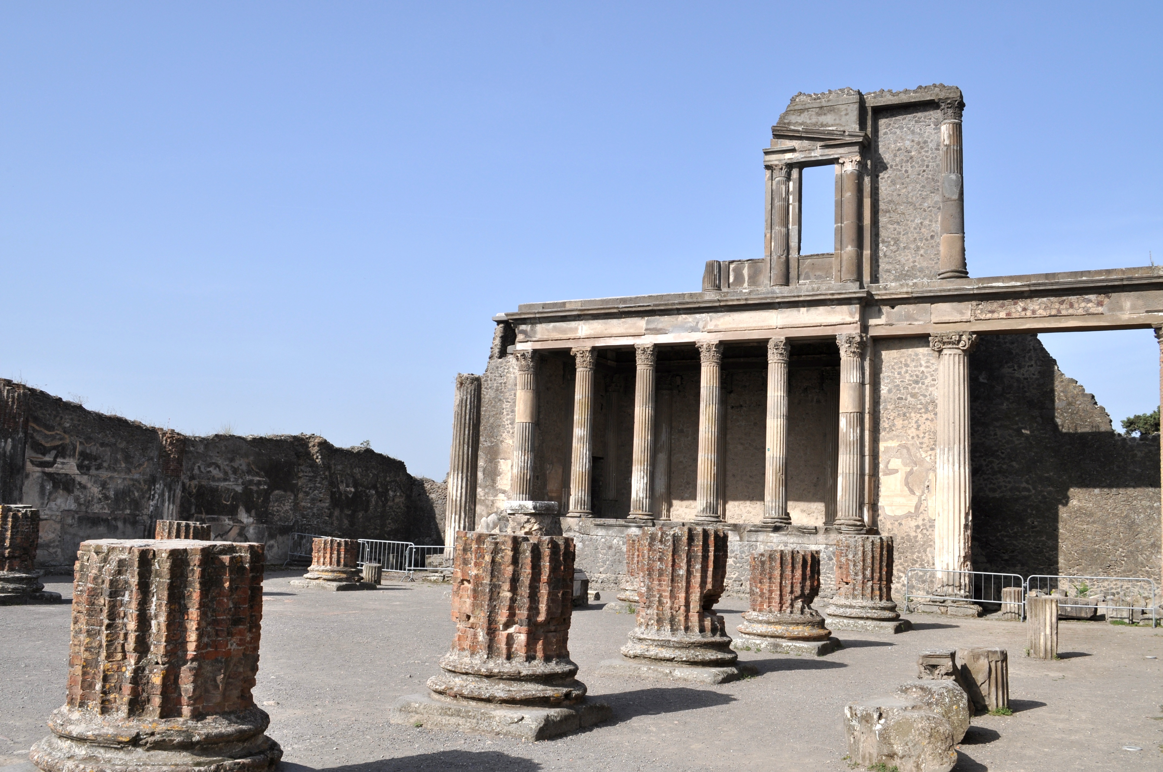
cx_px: 582
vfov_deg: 36.8
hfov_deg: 53.2
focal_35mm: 36
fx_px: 1162
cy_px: 386
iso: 200
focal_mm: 24
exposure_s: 1/400
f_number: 10
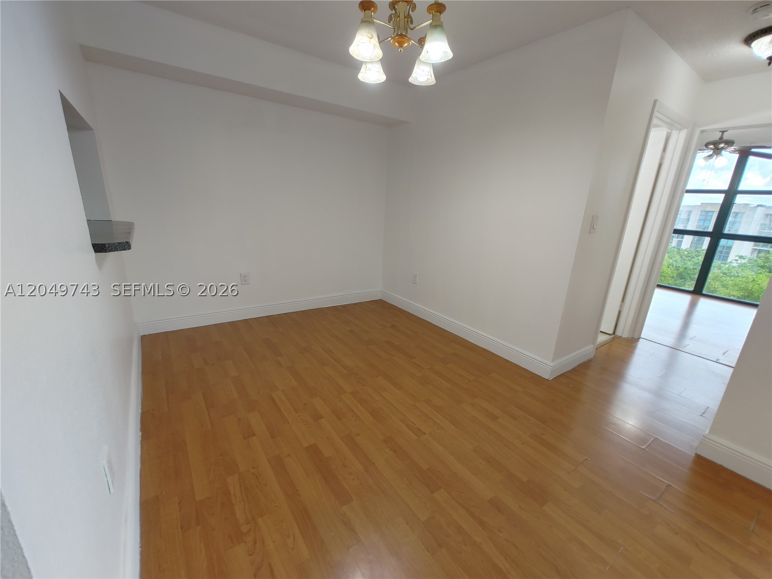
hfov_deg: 98.2
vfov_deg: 81.7
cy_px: 290
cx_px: 386
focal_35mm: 15
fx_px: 335
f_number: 1.9
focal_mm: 1.78
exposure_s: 1/40
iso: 50
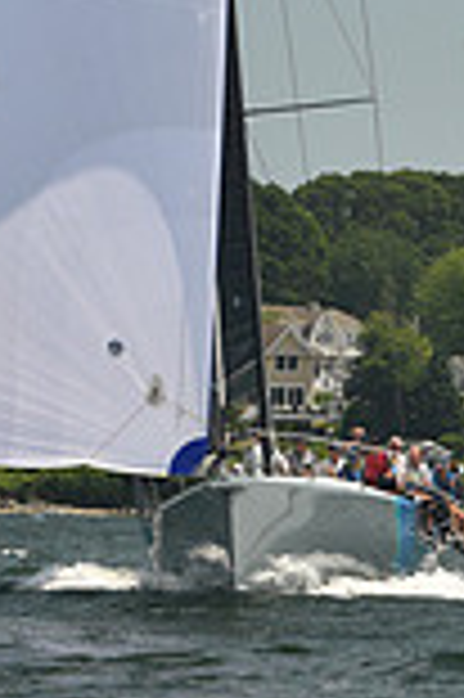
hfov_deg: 3.7
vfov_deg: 5.5
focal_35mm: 375
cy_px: -158
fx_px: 7266
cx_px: 232
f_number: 6.3
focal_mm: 100
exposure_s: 1/640
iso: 250
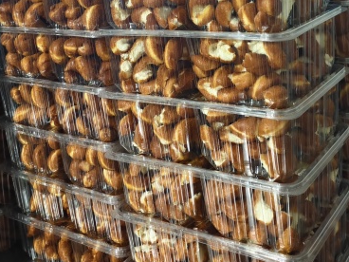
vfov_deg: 27.2
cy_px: -9
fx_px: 504
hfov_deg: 38.2
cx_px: 162
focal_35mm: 50
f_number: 4
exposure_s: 1/16.7
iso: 2240
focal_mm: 5.6
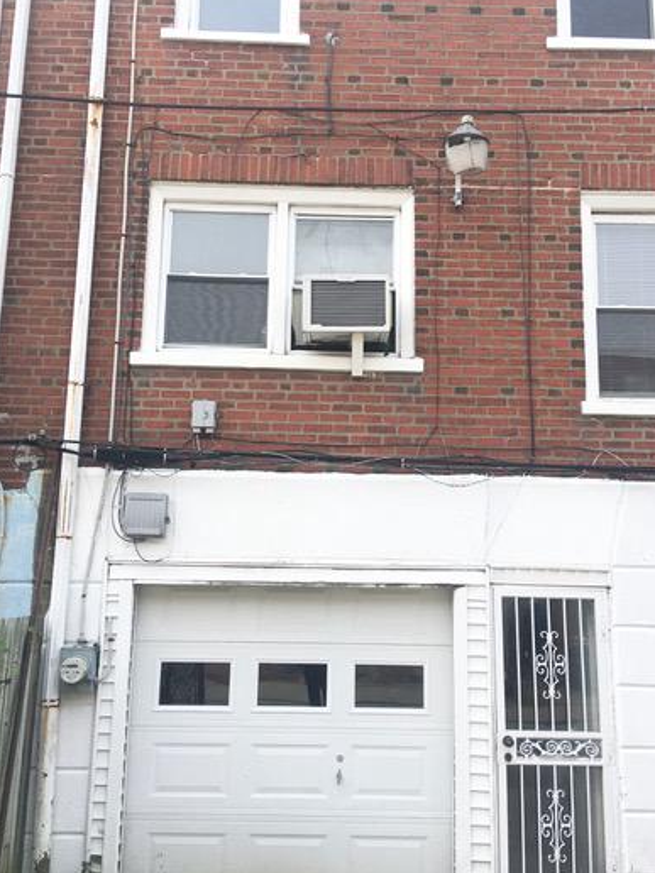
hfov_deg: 39.6
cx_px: 345
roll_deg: -0.9
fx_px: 908
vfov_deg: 51.3
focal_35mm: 36
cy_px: 415
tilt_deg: +12.9
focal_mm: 4.15
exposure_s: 1/657
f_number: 2.2
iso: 25
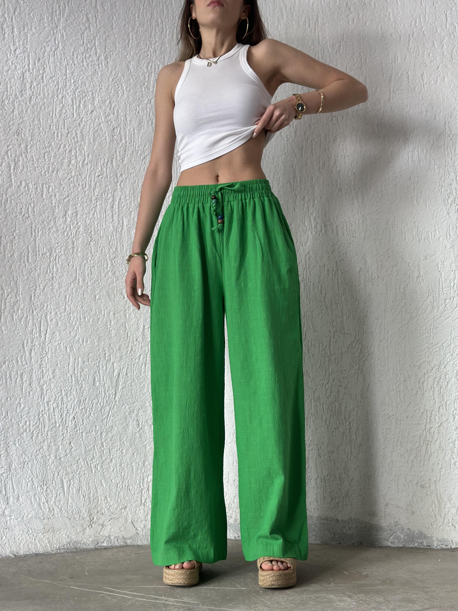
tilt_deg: +4.9
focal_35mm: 48
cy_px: 306
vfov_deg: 39.7
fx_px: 847
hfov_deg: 30.3
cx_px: 229
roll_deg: +0.7
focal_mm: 6.86
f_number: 1.78
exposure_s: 1/121
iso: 100
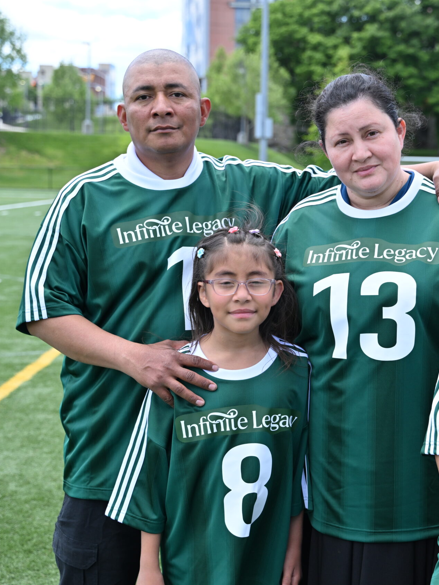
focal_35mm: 58
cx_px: 343
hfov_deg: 24.9
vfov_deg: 33.2
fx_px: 981
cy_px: 294
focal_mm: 40
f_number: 3.5
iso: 500
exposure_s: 1/2000
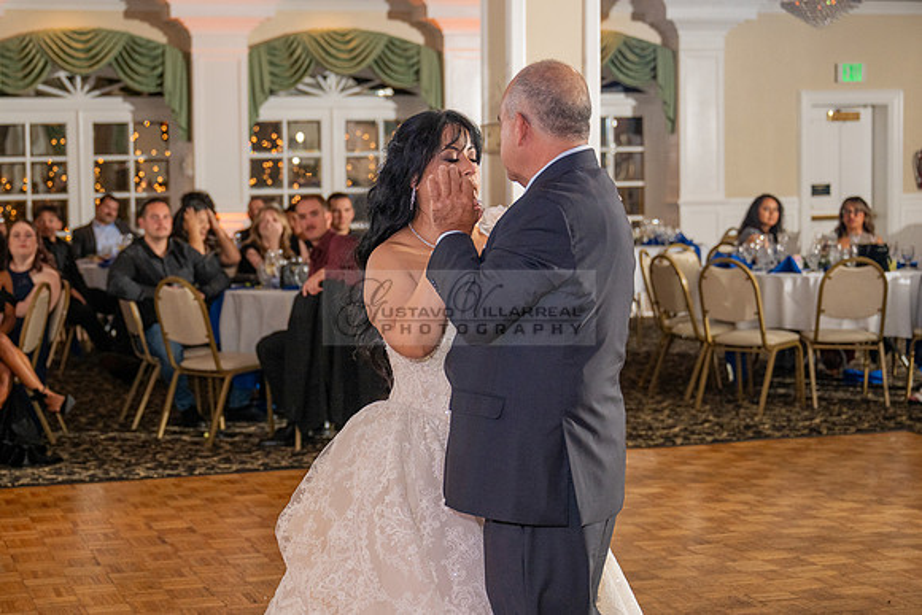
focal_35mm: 69
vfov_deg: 19.7
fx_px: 1771
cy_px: 318
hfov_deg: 29.0
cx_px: 324
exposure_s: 1/160
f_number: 3.2
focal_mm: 52
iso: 640
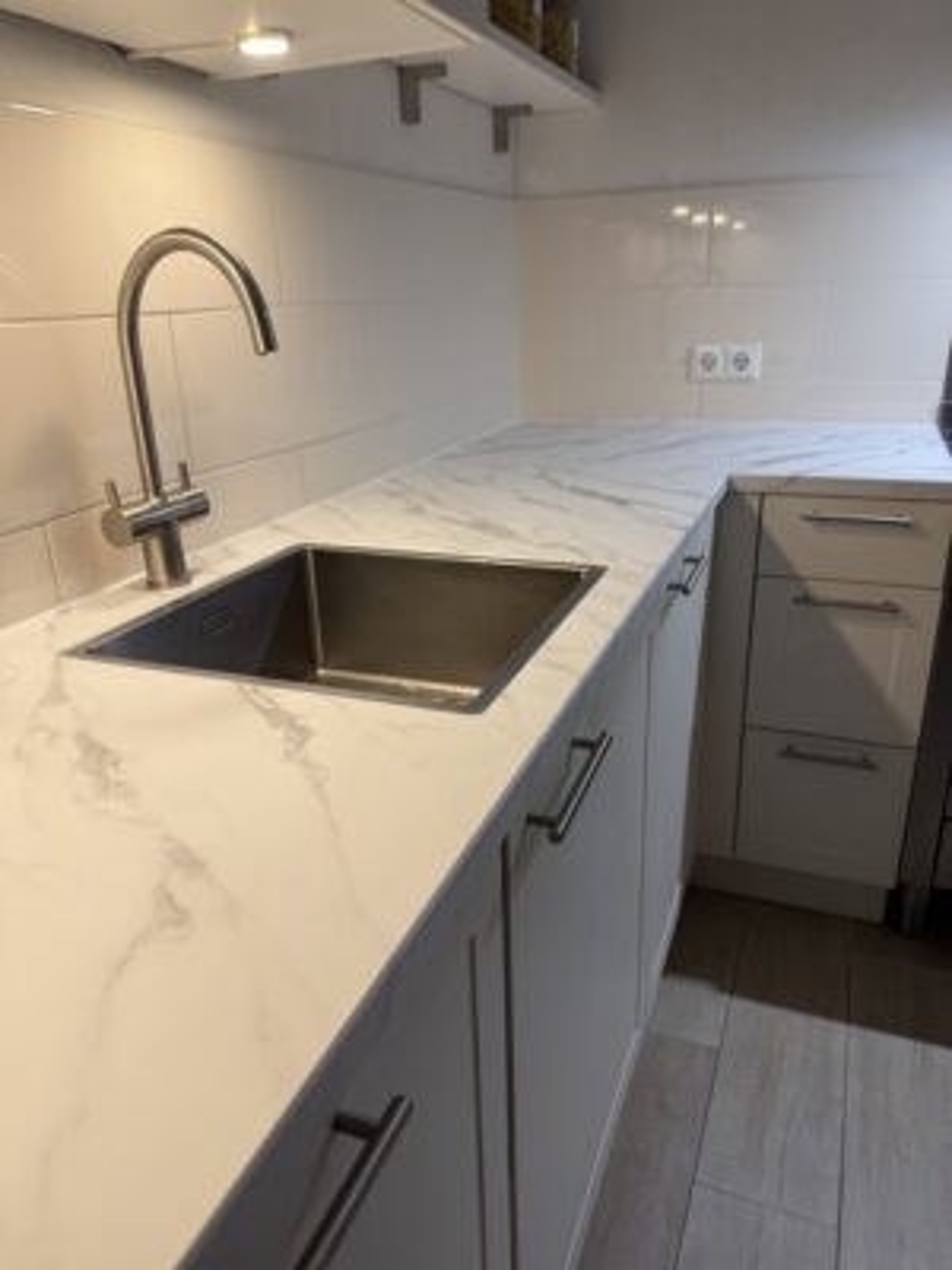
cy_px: 635
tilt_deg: -23.8
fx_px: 880
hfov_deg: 56.8
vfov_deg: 71.6
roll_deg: +2.3
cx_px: 476
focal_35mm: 24
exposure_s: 1/50
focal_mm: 6.76
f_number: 1.78
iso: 100
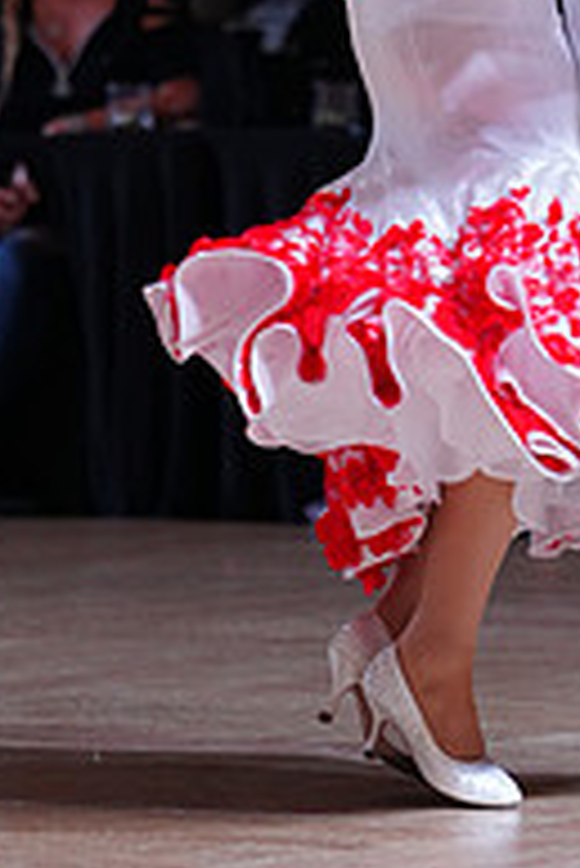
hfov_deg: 3.6
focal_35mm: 387
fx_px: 9335
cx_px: 587
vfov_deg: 5.3
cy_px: -198
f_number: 2.8
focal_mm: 129
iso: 800
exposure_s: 1/500
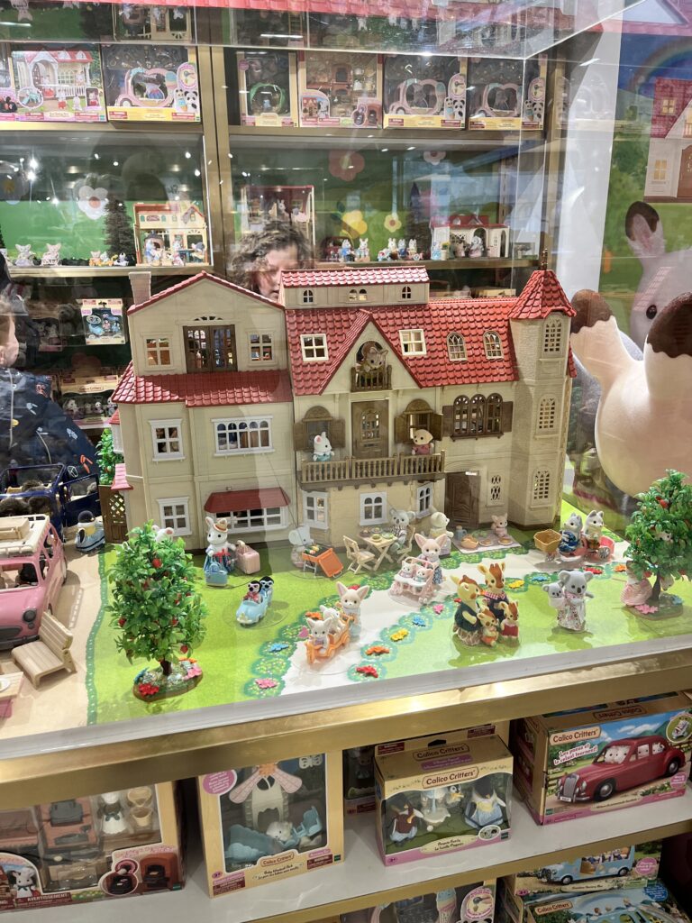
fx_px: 693
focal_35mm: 26
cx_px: 346
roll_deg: +1.3
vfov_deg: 67.3
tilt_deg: -17.2
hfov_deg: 53.1
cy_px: 462
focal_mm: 5.1
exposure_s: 1/120
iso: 100
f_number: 1.6
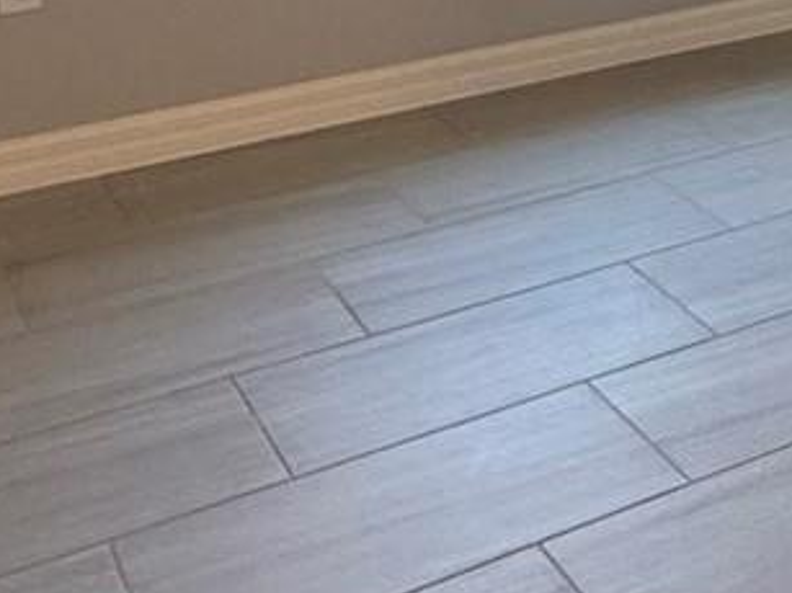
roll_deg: +0.8
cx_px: 918
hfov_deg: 24.5
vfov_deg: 17.3
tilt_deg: -1.9
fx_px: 1670
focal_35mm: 73
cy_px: -394
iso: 400
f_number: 2.2
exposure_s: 1/120
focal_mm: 2.22
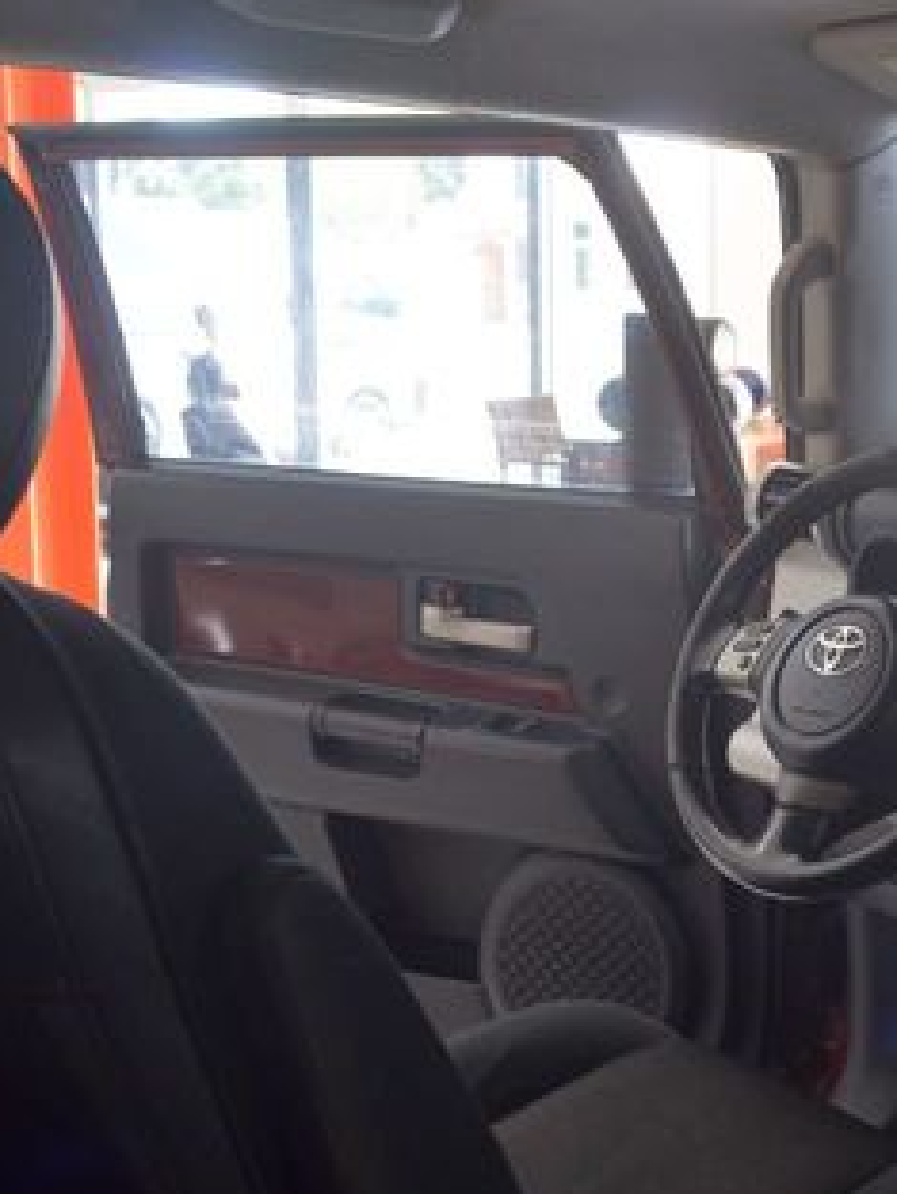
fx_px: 1830
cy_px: 595
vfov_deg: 36.2
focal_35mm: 53
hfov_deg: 26.7
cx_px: 786
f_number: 4.5
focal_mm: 18
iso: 500
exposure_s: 1/40
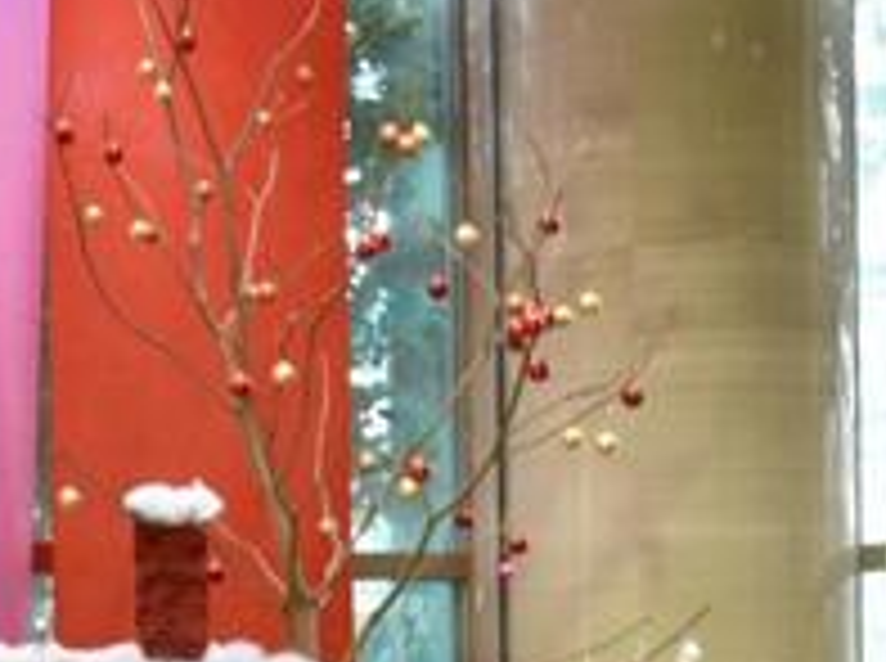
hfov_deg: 13.6
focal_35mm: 132
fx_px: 3372
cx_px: -625
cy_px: 1090
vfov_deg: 10.7
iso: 400
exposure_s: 1/25
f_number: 7.1
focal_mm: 24
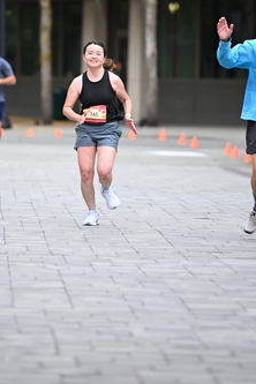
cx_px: 100
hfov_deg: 4.2
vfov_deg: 6.2
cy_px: 77
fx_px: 3520
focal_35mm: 330
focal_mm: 200
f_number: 2.8
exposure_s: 1/2000
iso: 640
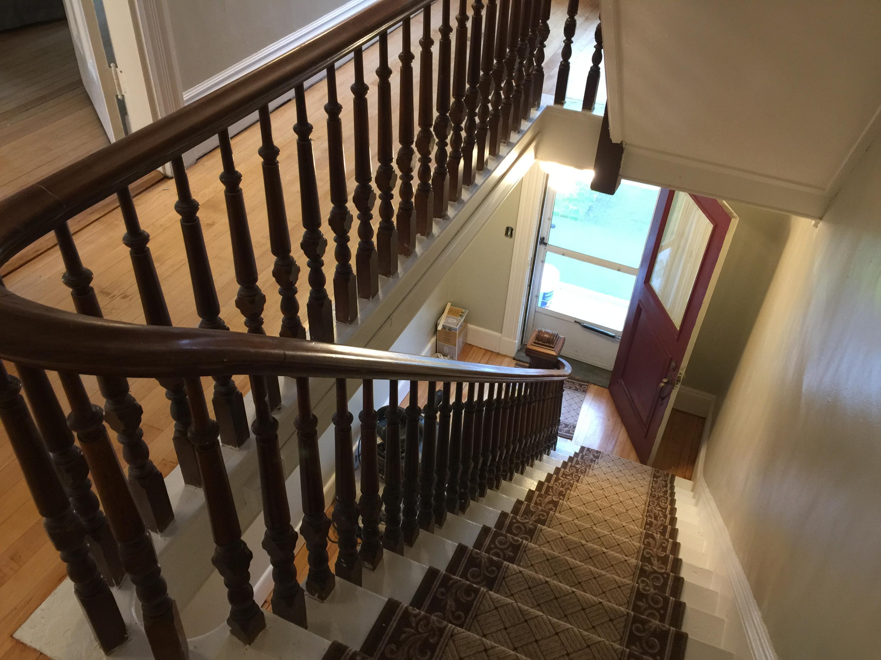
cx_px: 440
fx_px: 738
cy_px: 330
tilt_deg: -40.5
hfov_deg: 61.7
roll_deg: -5.4
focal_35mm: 29
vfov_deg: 48.2
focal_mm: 4.15
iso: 80
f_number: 2.2
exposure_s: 1/15
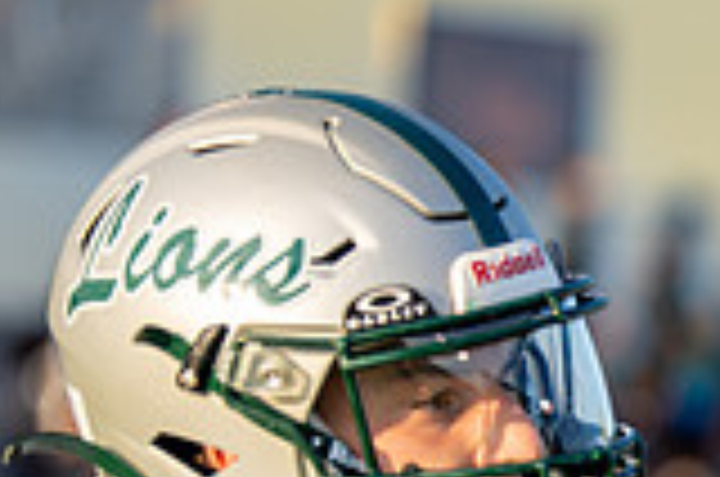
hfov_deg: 4.1
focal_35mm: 495
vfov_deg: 2.8
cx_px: 1263
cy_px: 710
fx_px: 9880
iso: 320
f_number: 2.8
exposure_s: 1/1600
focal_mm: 129
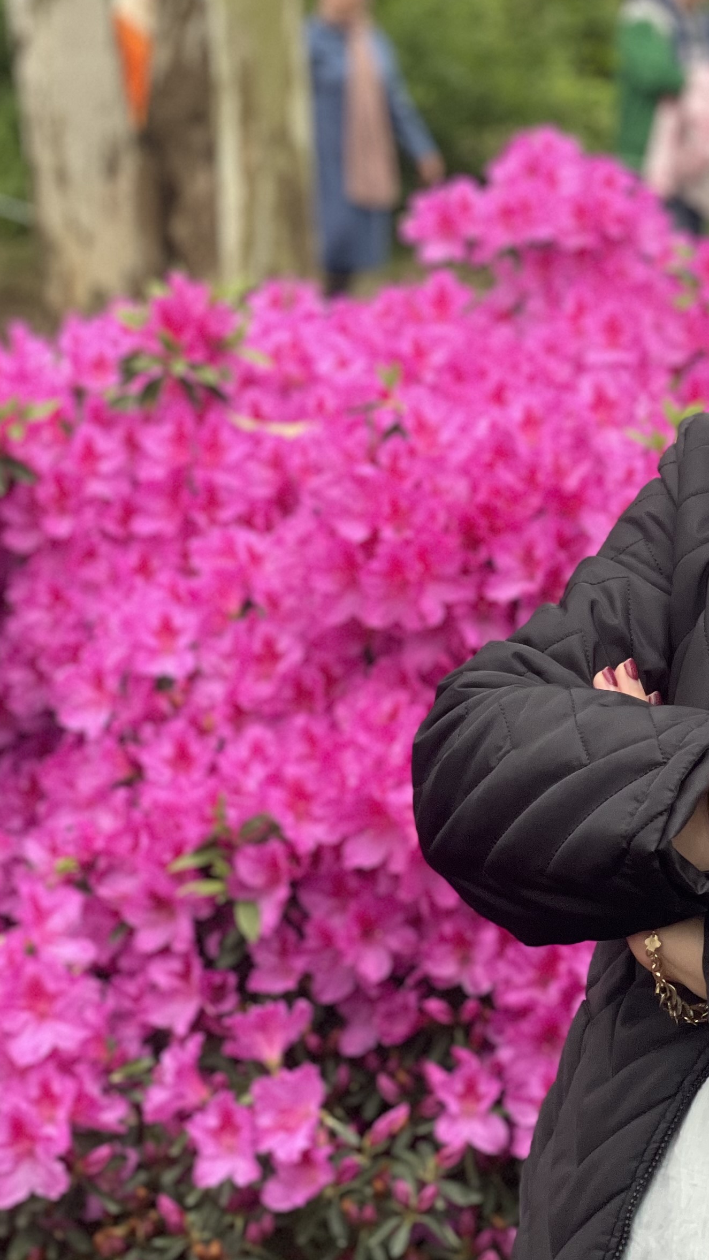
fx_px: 3241
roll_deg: -1.5
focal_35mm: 97
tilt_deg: -2.0
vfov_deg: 21.9
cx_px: 715
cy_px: 379
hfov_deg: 12.3
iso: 250
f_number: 2
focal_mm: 6
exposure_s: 1/112
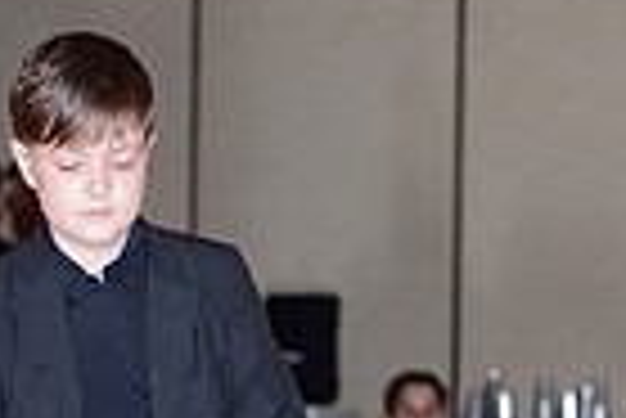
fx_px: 7241
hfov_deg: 4.9
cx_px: 133
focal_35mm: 416
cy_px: 661
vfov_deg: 3.3
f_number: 5
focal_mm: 100
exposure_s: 1/200
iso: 1600
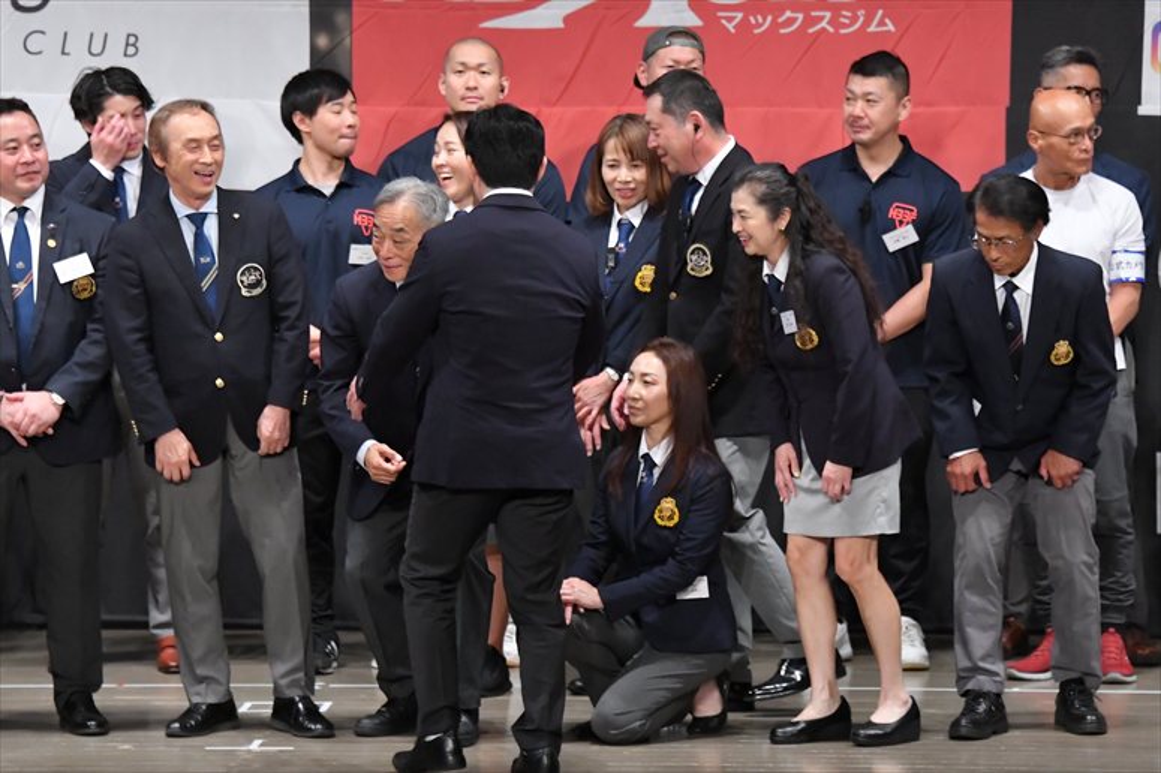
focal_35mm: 202
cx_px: 580
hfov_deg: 10.2
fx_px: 6511
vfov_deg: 6.8
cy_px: 386
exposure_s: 1/400
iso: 6400
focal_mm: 135
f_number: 5.6
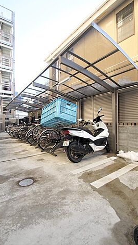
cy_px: 121
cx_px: 69
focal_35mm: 16
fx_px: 104
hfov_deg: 67.1
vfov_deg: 99.4
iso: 100
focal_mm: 10
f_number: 5.6
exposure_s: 1/80
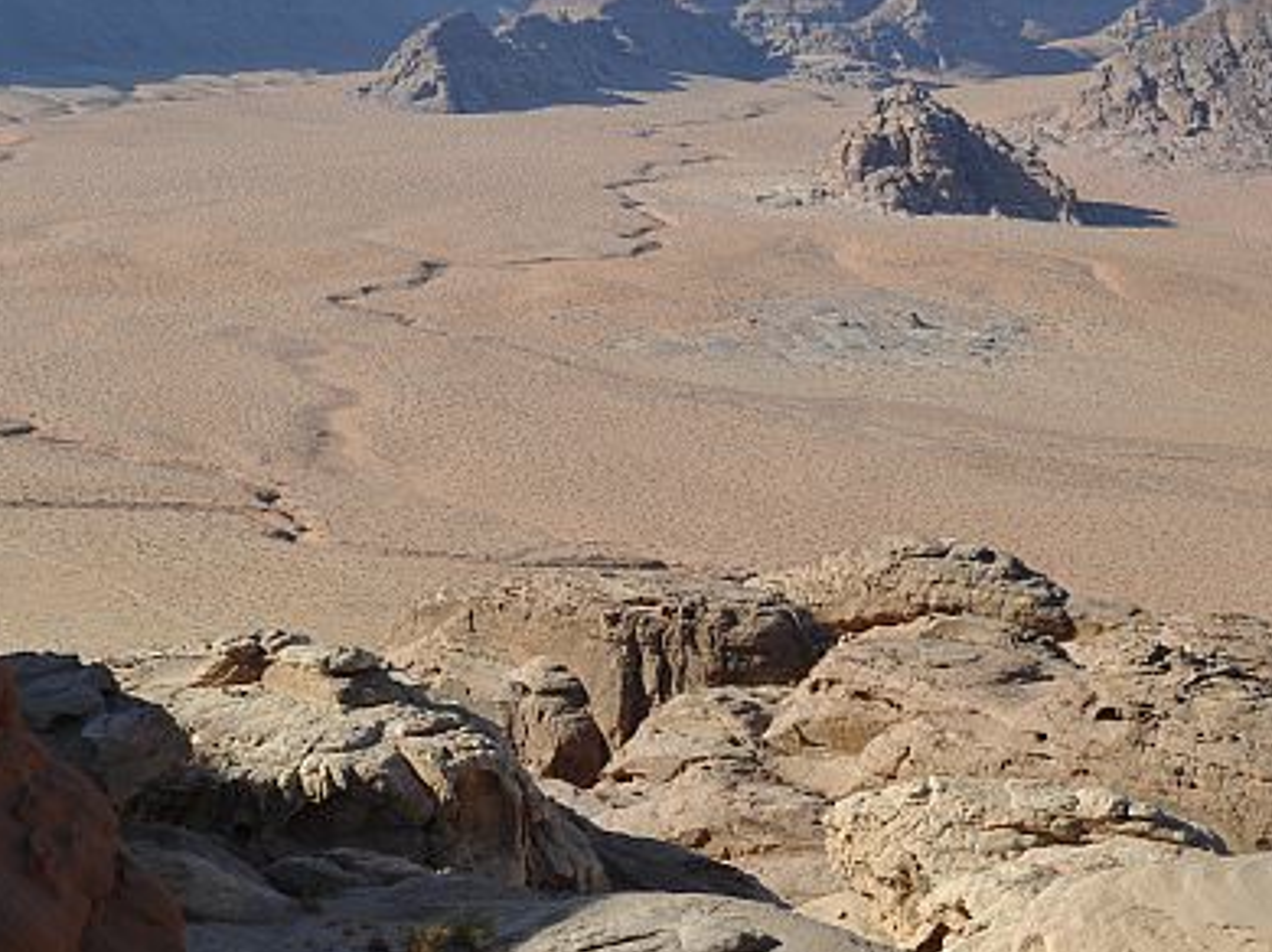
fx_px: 2607
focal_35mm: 71
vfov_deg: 20.7
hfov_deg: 27.4
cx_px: 662
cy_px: 546
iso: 200
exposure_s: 1/320
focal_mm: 32
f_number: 9
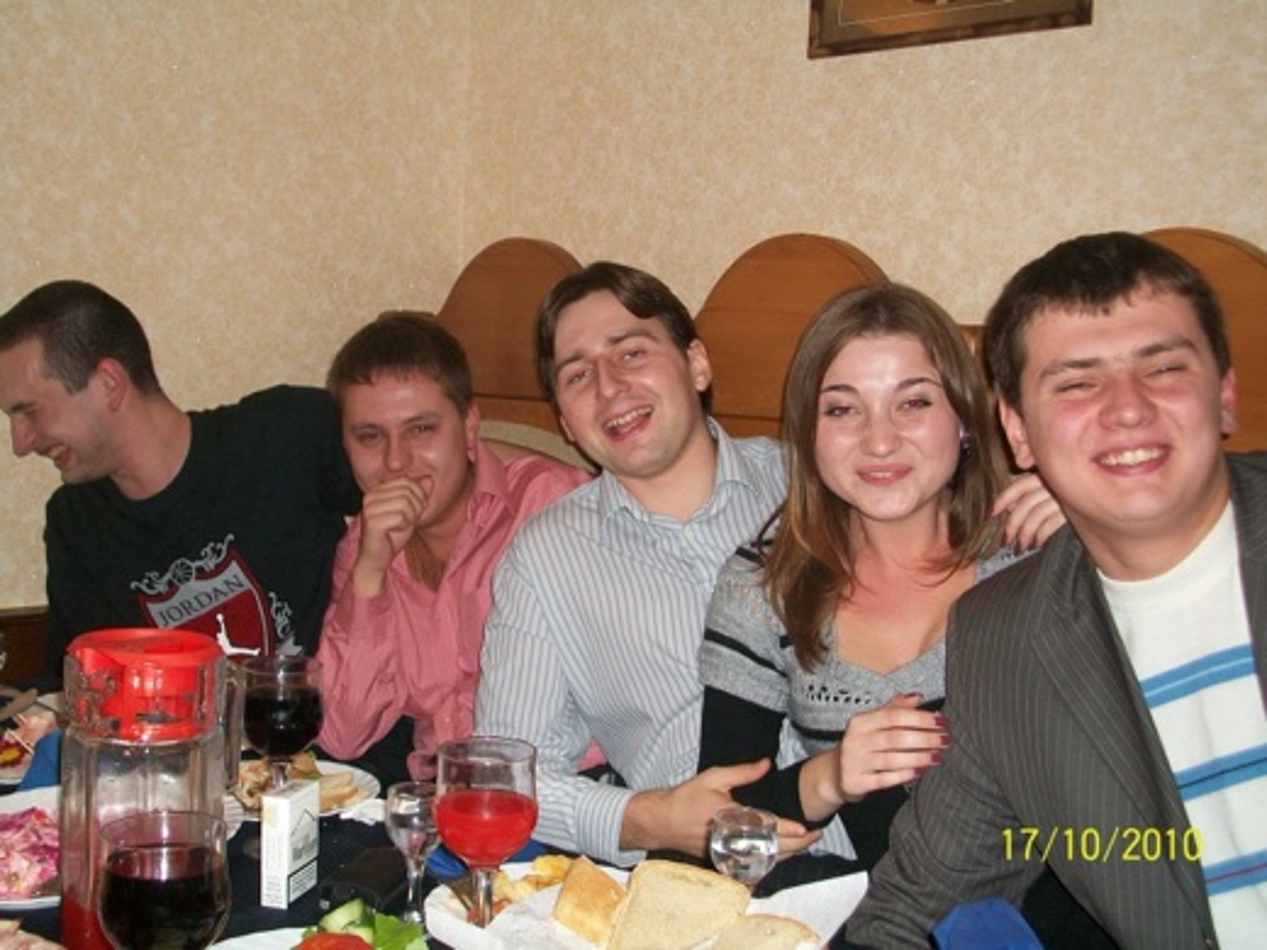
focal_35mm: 42
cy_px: 475
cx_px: 634
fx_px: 1537
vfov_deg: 34.3
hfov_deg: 44.8
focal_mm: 7.1
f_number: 3.2
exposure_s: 1/60
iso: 120
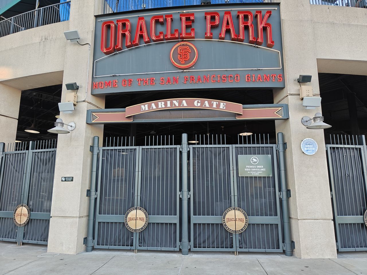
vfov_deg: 56.8
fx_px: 254
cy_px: 138
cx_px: 184
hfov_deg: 71.6
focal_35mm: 24
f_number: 1.8
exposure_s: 1/120
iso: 200
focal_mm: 5.59
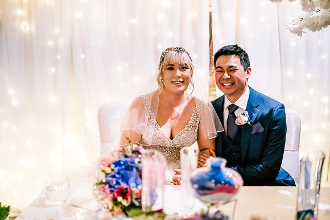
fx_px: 321
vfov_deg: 37.9
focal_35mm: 35
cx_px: 165
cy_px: 110
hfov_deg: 54.4
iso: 2500
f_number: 1.4
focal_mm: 35
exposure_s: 1/250
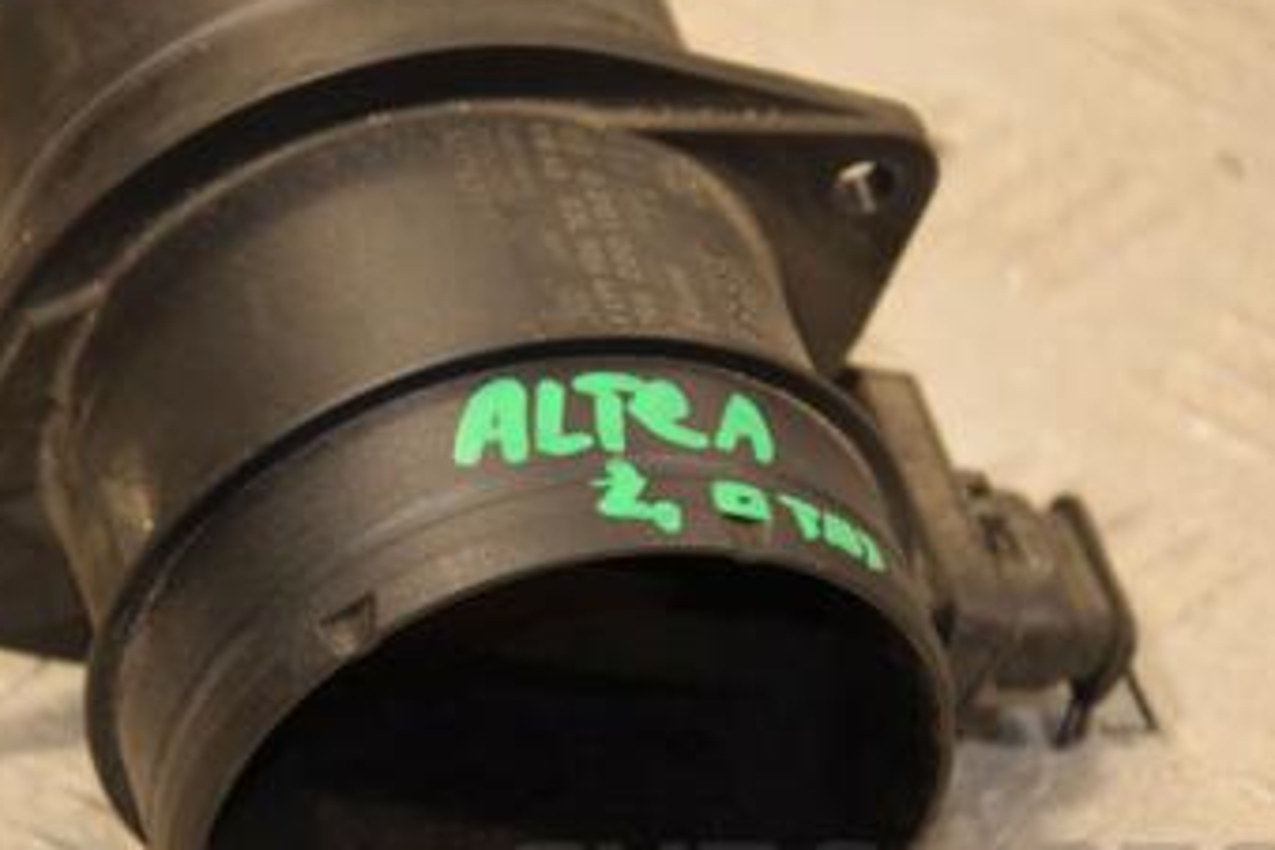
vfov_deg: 4.9
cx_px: 440
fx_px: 9876
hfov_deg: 7.4
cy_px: 399
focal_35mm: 279
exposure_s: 1/125
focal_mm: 105
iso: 800
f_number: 5.6
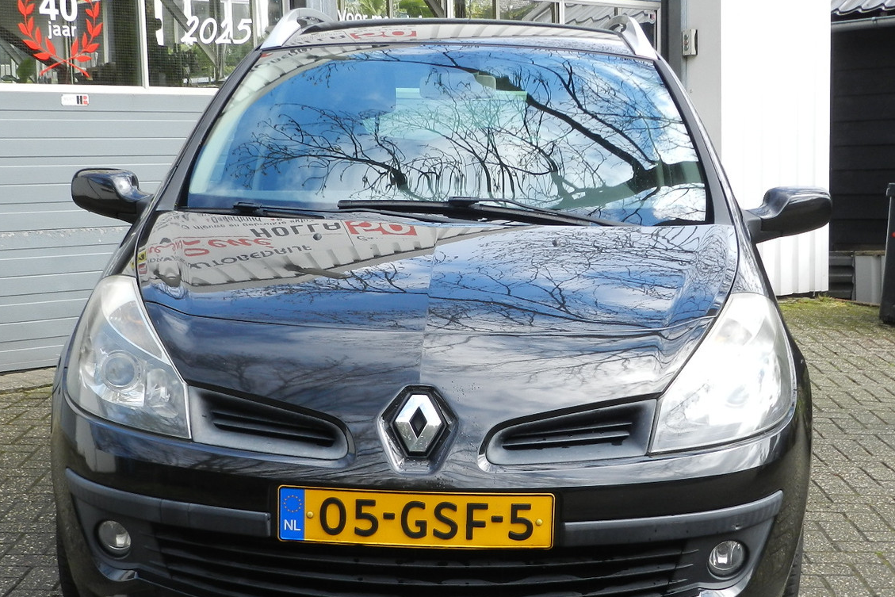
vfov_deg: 22.2
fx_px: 1517
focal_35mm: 61
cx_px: 458
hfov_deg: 32.9
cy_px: 387
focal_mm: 8.1
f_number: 4.2
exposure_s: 1/200
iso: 160
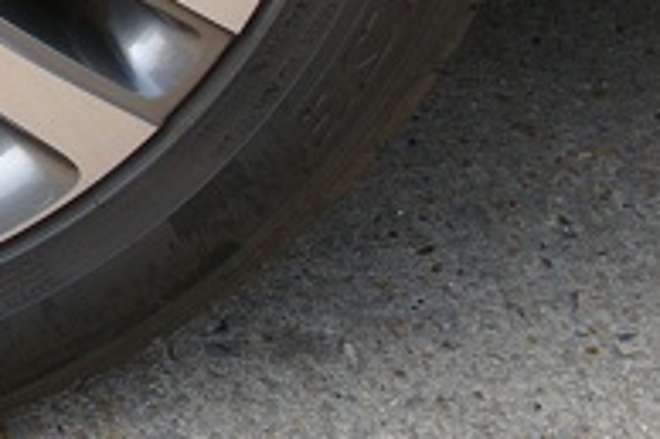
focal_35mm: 156
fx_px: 2858
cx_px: -282
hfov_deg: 12.6
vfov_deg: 8.5
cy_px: -265
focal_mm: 24
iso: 200
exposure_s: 1/90
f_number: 11
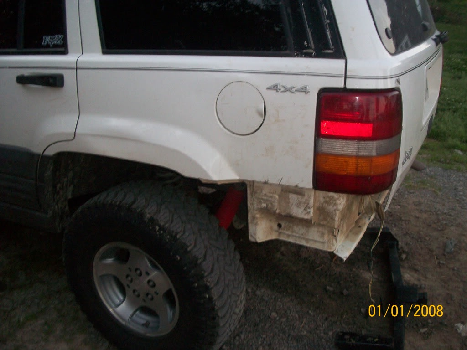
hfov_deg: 56.8
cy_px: 175
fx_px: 432
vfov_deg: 44.2
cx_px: 234
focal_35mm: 32
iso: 160
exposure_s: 1/30
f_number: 2.9
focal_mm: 5.7
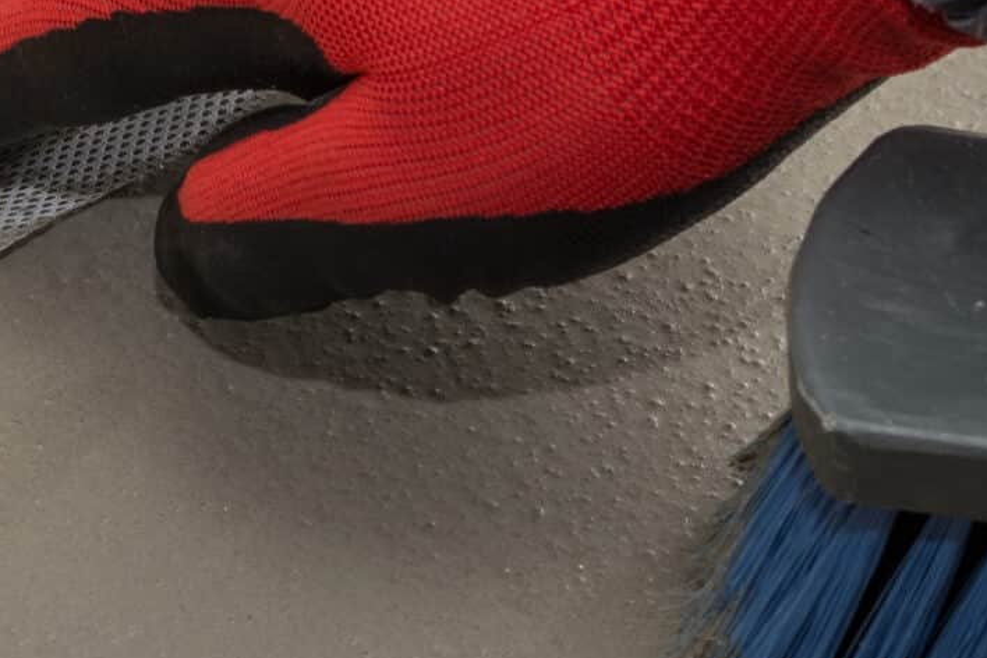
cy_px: 129
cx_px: 257
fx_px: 5203
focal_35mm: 190
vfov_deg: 7.2
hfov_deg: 10.8
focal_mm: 35
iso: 200
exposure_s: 1/160
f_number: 5.6
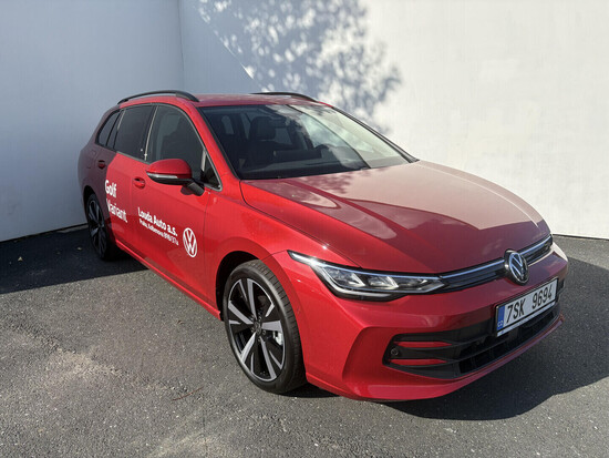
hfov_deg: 67.3
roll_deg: +1.1
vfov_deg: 53.1
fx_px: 458
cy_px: 229
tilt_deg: -13.2
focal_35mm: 26
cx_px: 304
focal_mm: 5.96
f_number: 1.6
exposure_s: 1/3623
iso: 50
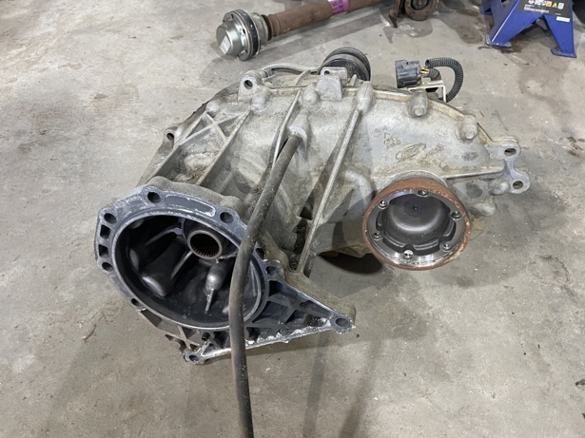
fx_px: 439
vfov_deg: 53.0
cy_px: 214
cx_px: 301
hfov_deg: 67.3
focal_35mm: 26
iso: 250
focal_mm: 5.1
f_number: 1.6
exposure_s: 1/50
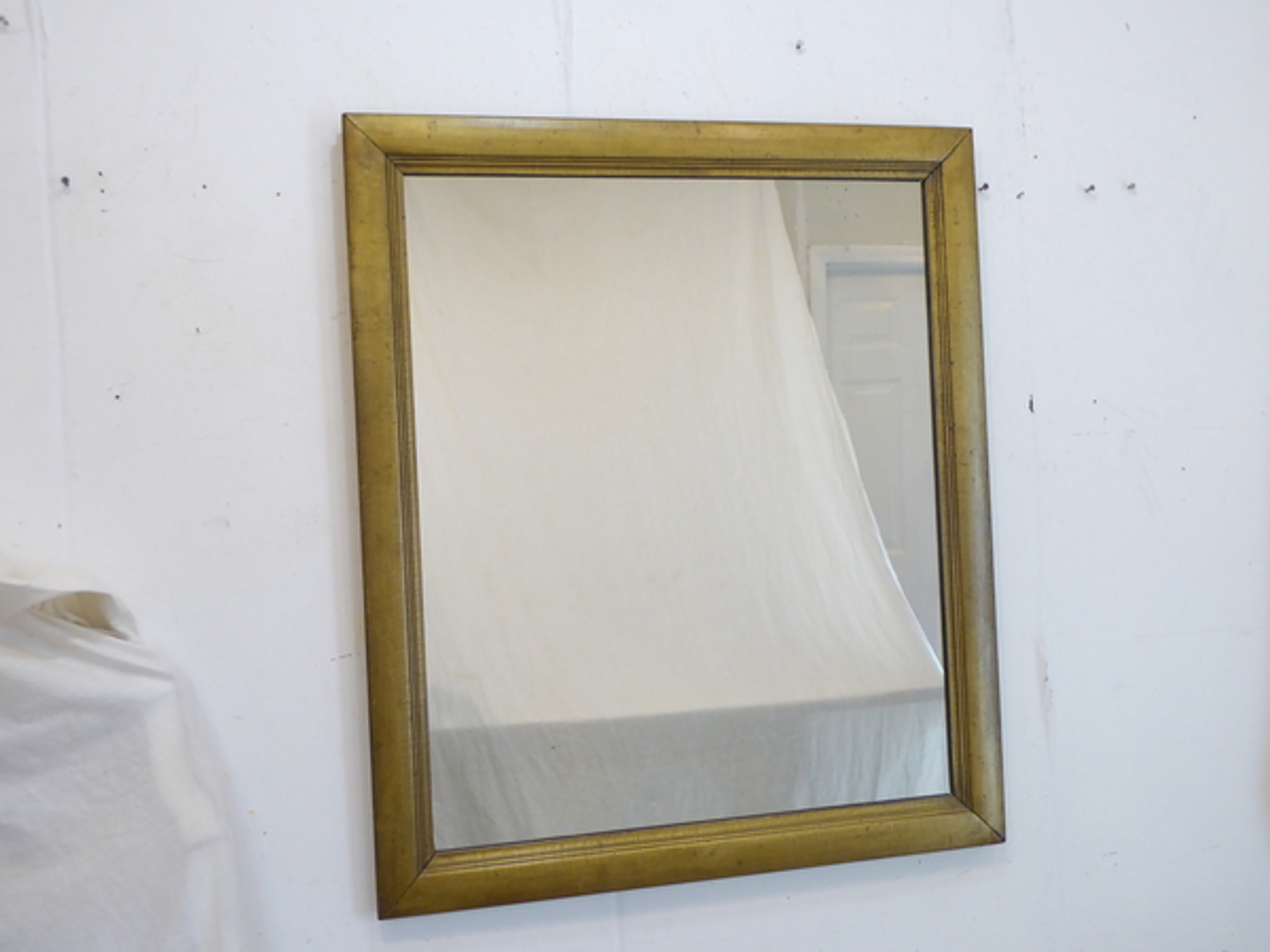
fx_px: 1247
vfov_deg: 41.8
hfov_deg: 54.0
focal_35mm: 34
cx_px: 635
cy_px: 476
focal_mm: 5.8
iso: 400
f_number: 3.6
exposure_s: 1/40
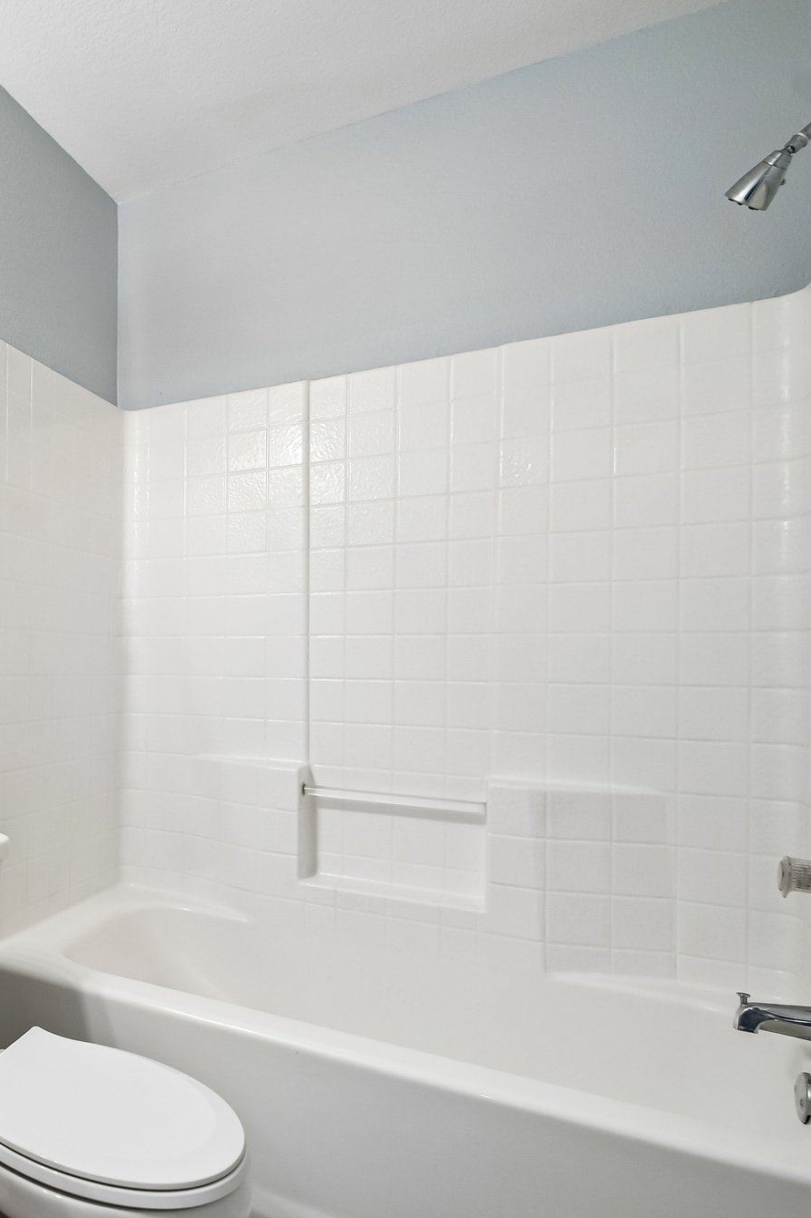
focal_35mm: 23
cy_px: 608
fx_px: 778
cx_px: -38
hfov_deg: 44.7
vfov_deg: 76.1
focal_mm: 10
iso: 400
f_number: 8
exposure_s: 1/60
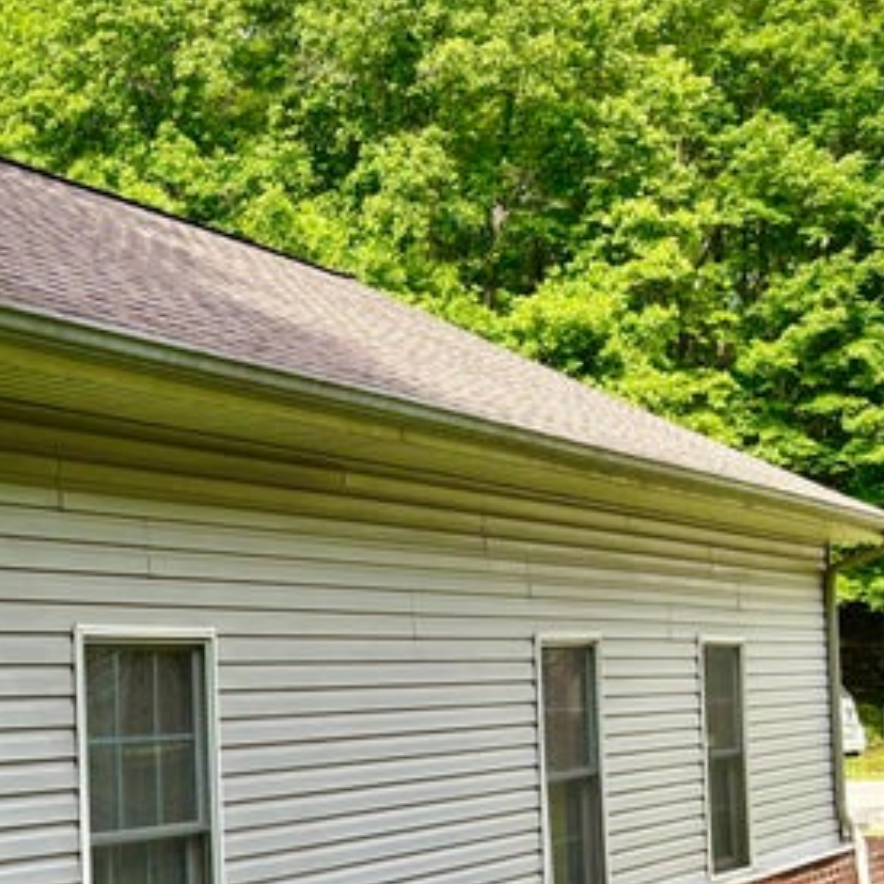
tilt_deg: +2.5
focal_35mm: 71
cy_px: 596
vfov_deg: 24.2
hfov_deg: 21.8
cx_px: -280
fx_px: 2051
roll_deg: +0.9
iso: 64
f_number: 1.6
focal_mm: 5.96
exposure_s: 1/1484
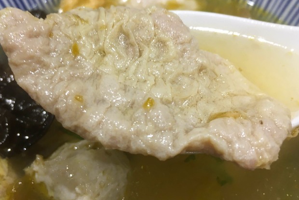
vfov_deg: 37.8
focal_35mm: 35
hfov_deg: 54.3
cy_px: 87
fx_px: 291
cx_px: 135
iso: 50
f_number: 2.2
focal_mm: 4.15
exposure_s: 1/30
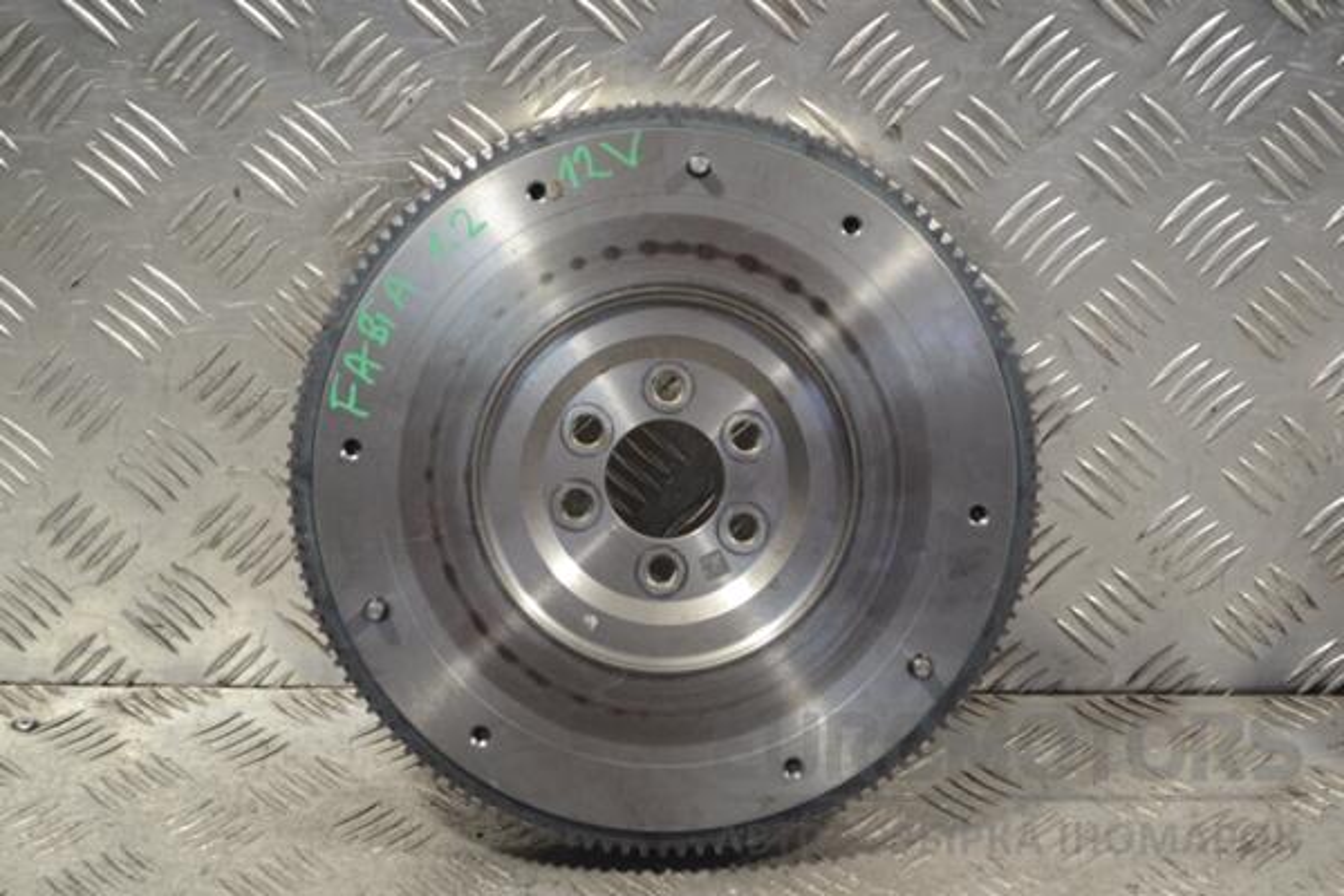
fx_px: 2800
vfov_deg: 18.2
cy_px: 448
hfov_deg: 27.0
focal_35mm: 75
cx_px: 672
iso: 280
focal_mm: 50
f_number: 5.6
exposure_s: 1/30
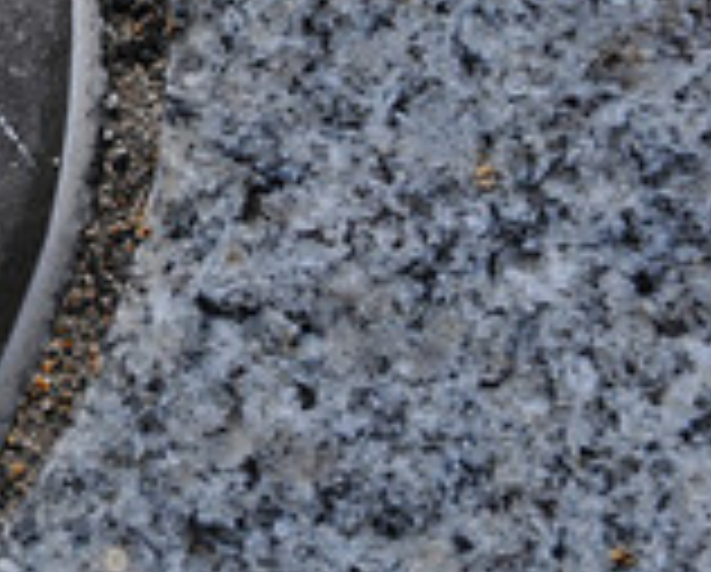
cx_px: -459
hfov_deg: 3.6
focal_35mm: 541
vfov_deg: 2.9
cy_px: 7
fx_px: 11399
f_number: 8
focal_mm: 105
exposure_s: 1/250
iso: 200
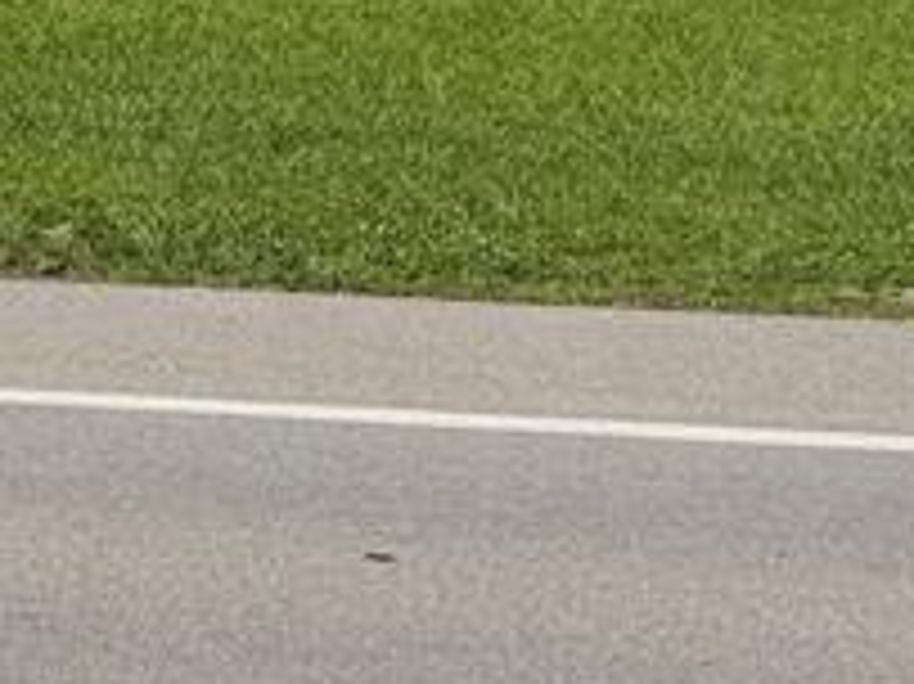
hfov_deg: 12.7
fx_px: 3193
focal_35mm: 121
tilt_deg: +4.6
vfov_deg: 11.5
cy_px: -450
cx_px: -1261
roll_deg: -0.3
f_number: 1.78
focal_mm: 6.76
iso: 80
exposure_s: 1/6711
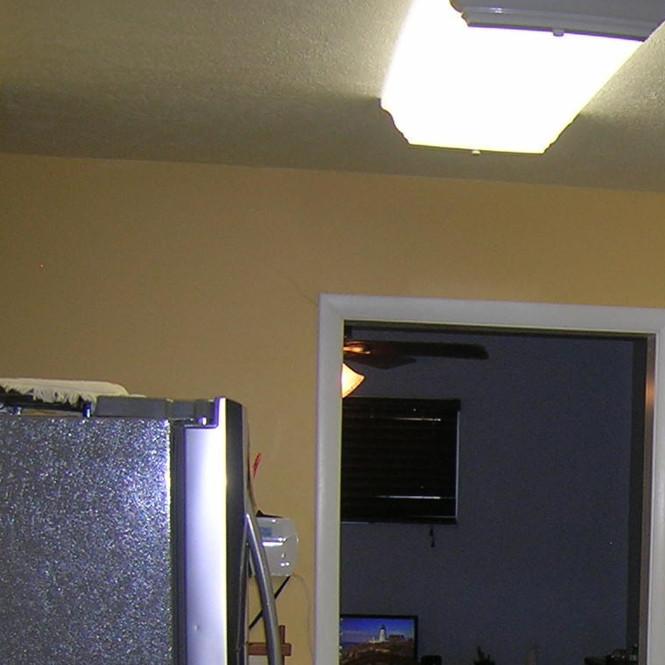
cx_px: 943
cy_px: 723
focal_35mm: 90
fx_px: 1956
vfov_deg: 18.6
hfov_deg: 17.6
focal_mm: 5.7
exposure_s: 1/60.1
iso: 50
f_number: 2.9
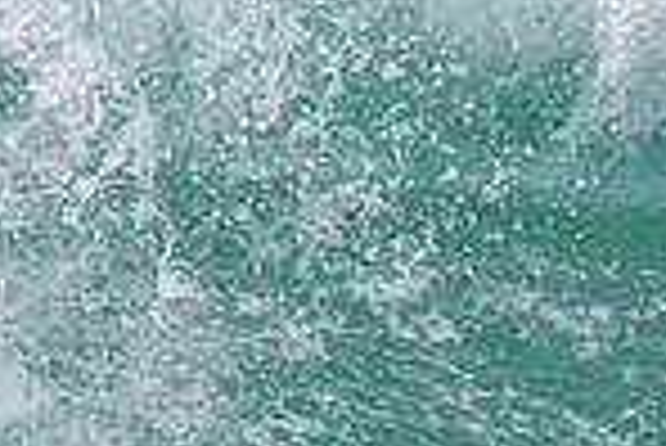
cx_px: 1535
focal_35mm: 2635
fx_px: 48794
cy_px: 357
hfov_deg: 0.8
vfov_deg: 0.5
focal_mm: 540
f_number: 11
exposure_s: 1/2000
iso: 900
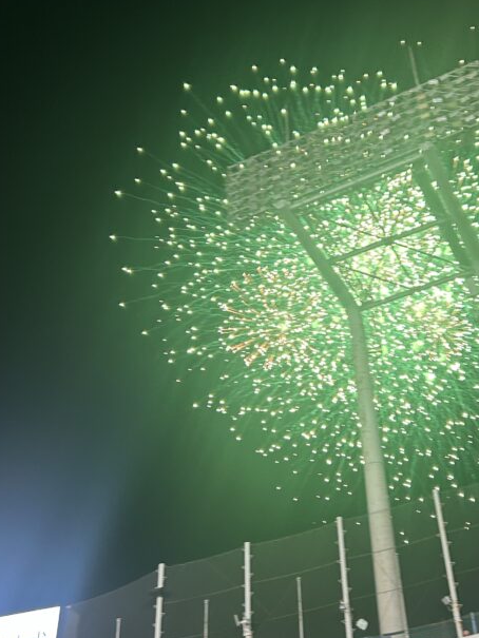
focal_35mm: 44
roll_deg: +2.2
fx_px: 812
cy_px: 311
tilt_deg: +36.9
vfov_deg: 42.9
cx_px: 345
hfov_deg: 32.4
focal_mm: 5.7
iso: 125
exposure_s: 1/65
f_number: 1.5
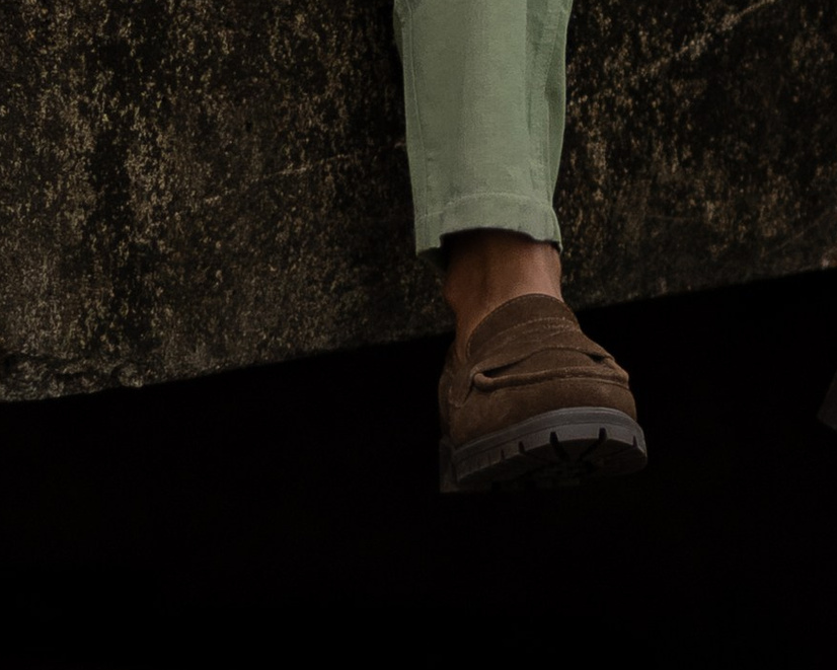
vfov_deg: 2.8
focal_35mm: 556
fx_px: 13775
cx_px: 364
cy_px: -1147
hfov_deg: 3.5
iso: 200
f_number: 2.2
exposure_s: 1/640
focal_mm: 85
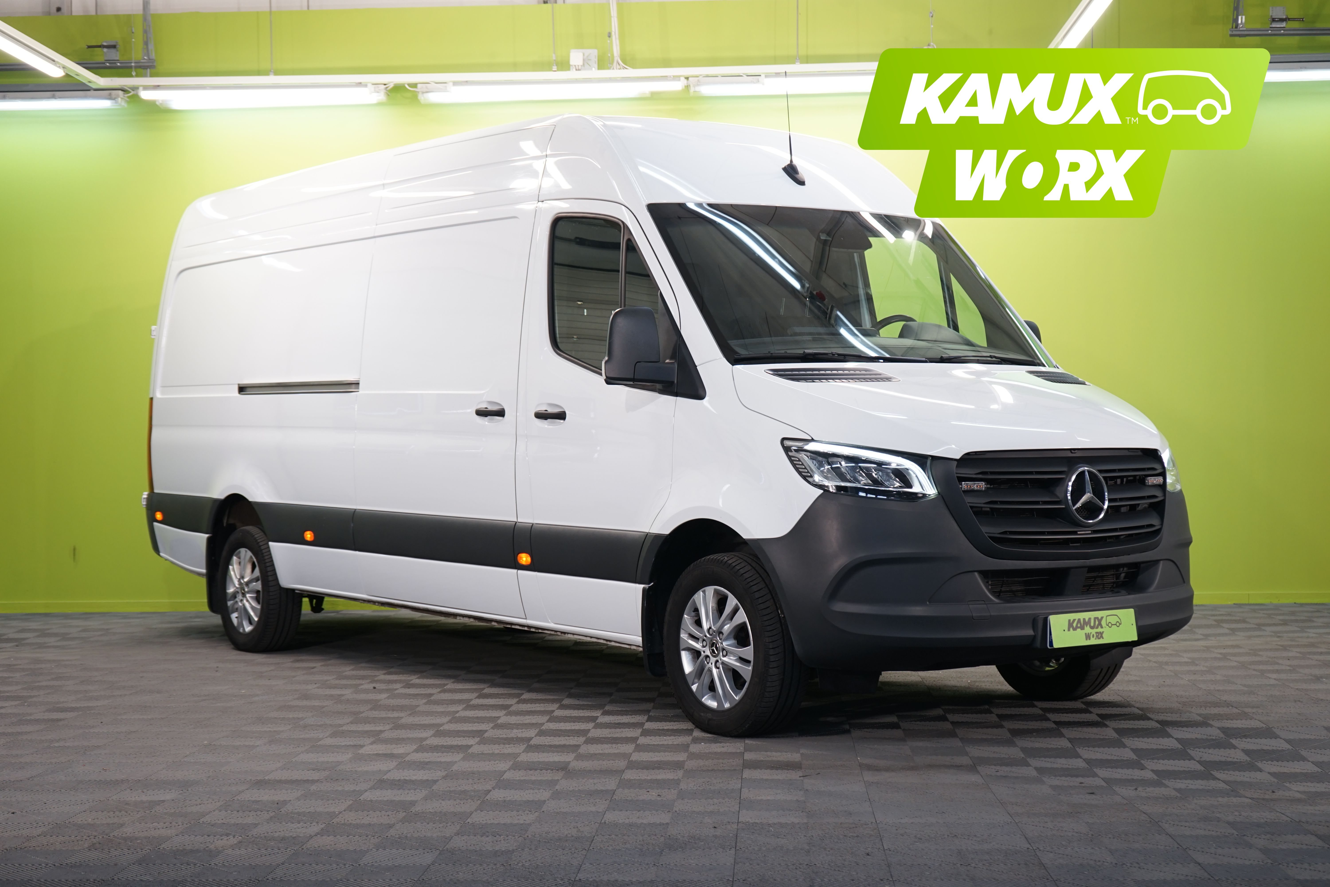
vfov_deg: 25.1
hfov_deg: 36.9
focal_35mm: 54
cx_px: 665
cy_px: 444
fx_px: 1995
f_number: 6.3
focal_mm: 54
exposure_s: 1/25
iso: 400
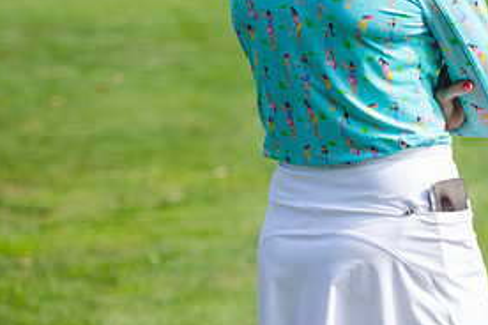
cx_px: 495
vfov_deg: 6.5
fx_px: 2846
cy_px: 26
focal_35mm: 210
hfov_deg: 9.7
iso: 80
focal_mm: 100
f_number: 3.5
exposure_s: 1/500
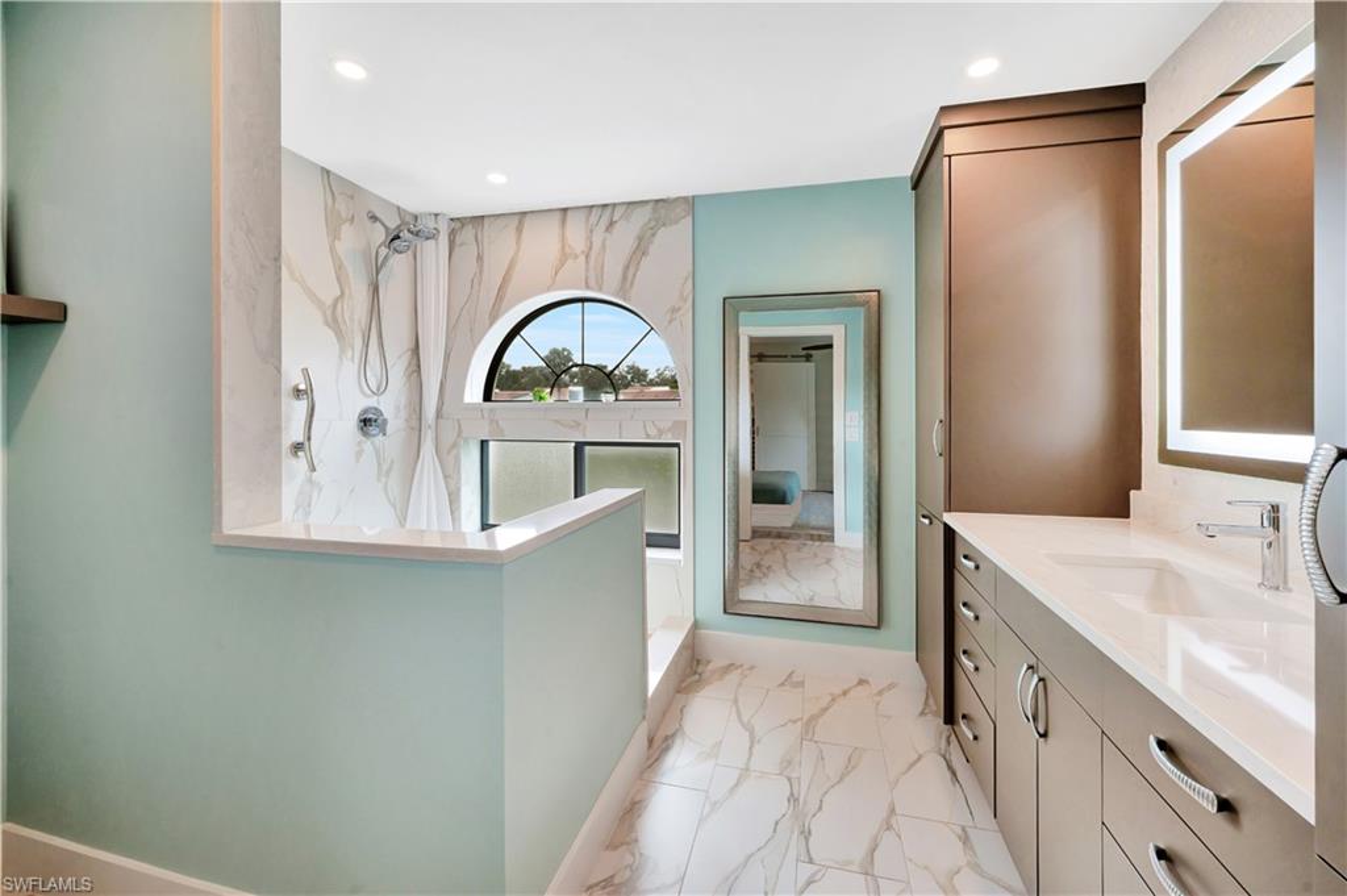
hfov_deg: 104.3
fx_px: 523
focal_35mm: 14
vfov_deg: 81.1
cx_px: 674
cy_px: 448
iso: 200
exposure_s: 1/13
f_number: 11
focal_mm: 14
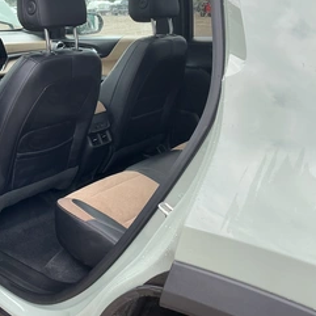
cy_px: 142
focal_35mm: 41
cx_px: 60
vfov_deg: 40.9
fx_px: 423
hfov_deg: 39.2
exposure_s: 1/202
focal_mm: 3
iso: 20
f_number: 1.8
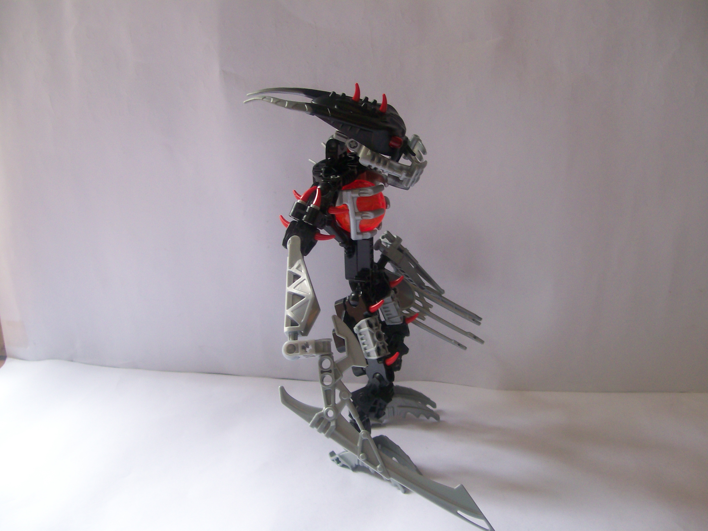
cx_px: 354
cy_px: 266
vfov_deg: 39.7
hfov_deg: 51.4
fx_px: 736
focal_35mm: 36
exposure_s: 1/78.7
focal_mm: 6
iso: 80
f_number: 2.7
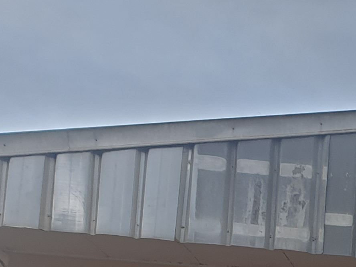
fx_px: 1214
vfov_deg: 11.4
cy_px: 515
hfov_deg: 13.9
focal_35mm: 118
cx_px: 734
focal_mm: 4.3
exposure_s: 1/106
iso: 50
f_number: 2.4
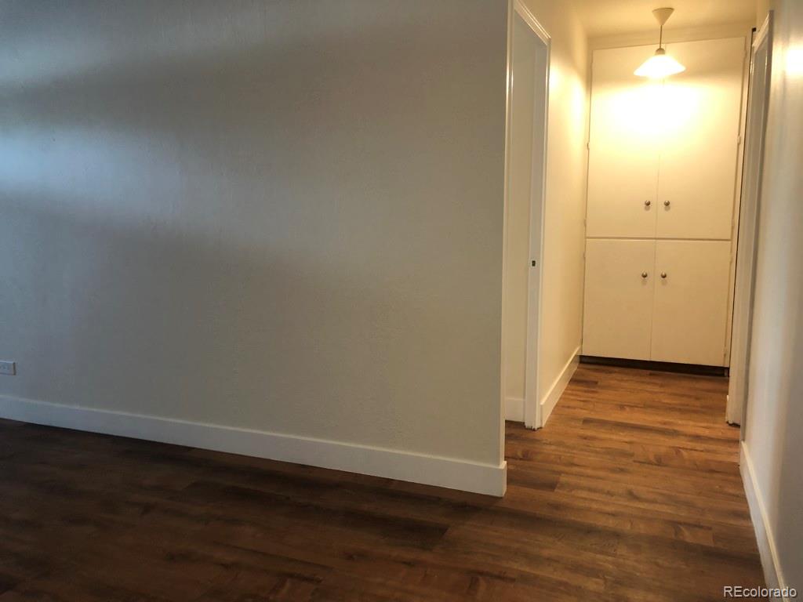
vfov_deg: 49.7
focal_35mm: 28
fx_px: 650
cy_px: 301
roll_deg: +0.0
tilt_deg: -7.3
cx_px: 402
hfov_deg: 63.4
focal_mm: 3.99
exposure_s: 1/17
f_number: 1.8
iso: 40
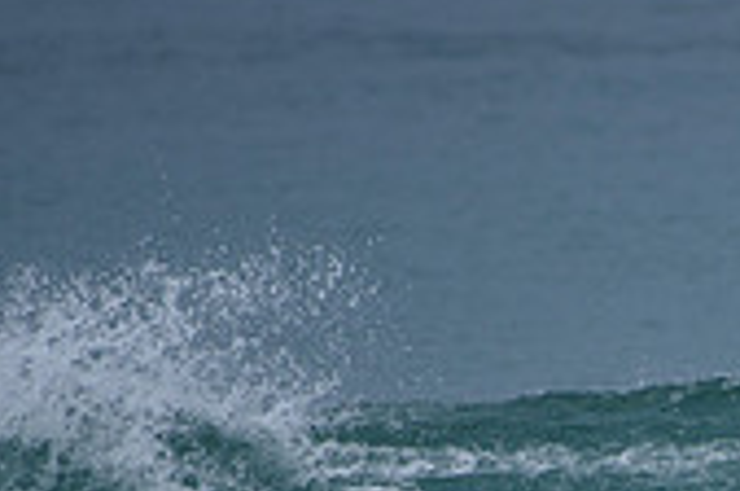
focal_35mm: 1720
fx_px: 35289
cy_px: 783
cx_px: 946
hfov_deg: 1.2
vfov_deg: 0.8
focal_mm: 500
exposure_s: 1/2000
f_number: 5.6
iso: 220
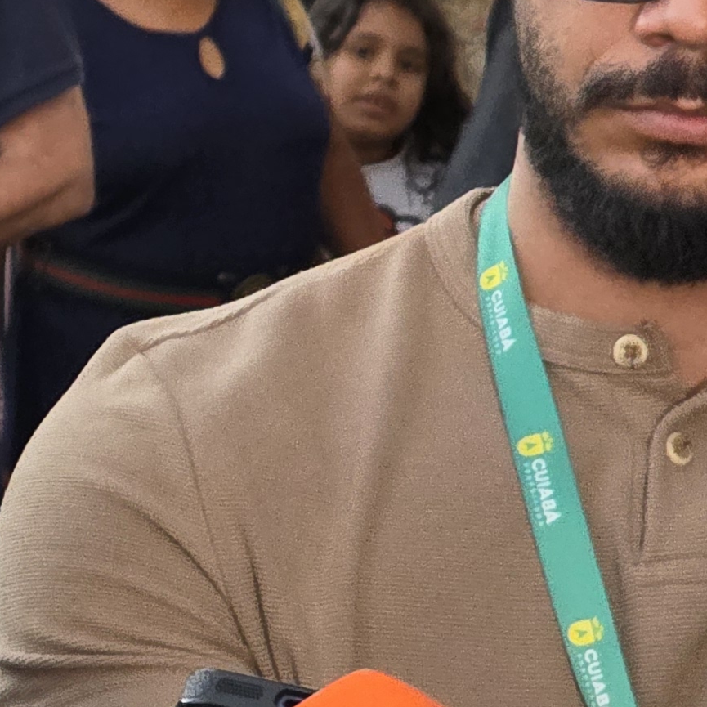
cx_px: -596
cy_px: 372
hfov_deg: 6.1
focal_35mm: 282
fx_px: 6516
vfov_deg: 6.2
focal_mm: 7.9
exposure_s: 1/30
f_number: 2.4
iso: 250
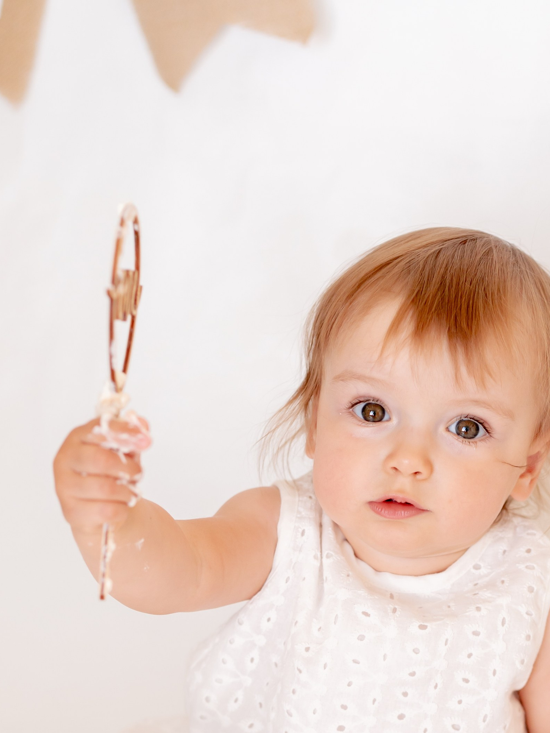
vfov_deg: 18.7
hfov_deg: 14.4
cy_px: 669
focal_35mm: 103
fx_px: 2182
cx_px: 280
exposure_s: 1/320
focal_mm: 55
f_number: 2.8
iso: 400
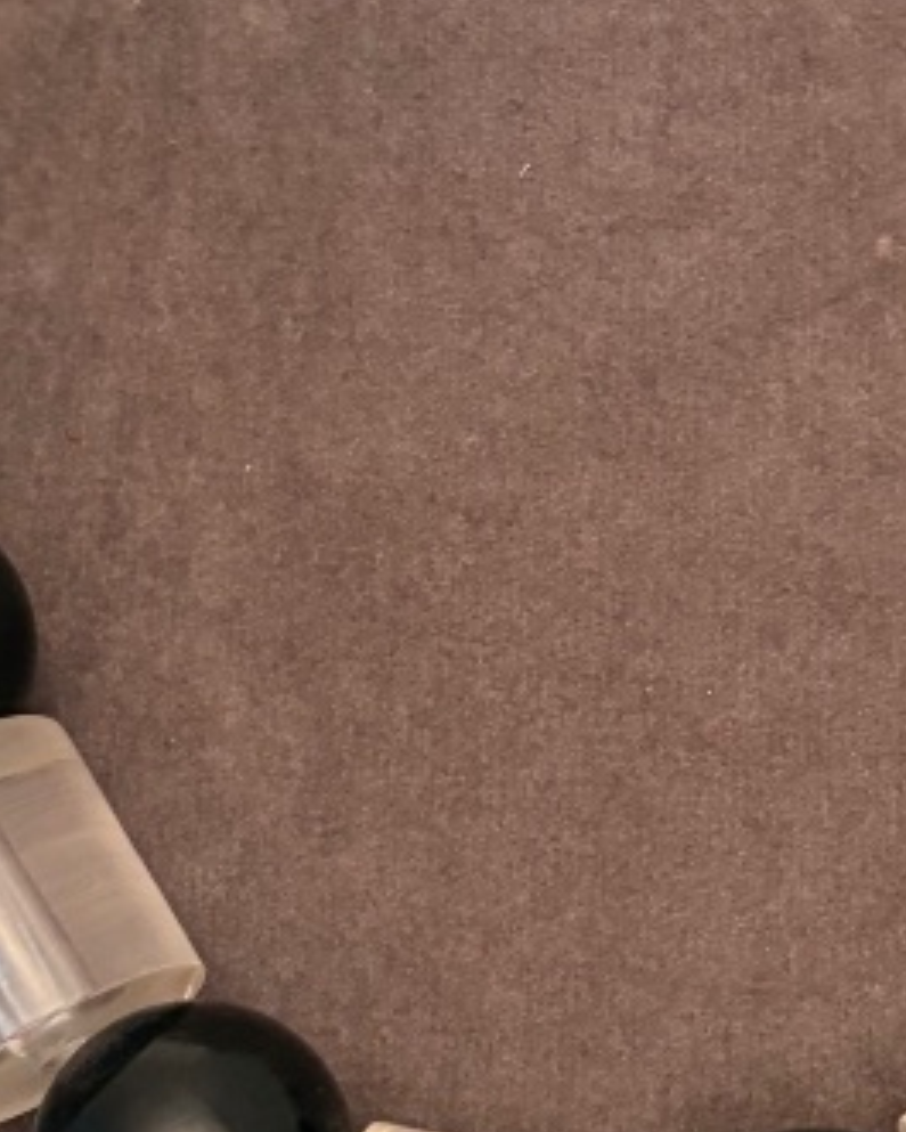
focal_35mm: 92
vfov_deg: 20.8
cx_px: 715
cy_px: 677
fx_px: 3082
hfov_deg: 16.6
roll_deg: +3.3
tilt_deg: -29.7
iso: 320
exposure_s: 1/50
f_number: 1.6
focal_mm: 5.96
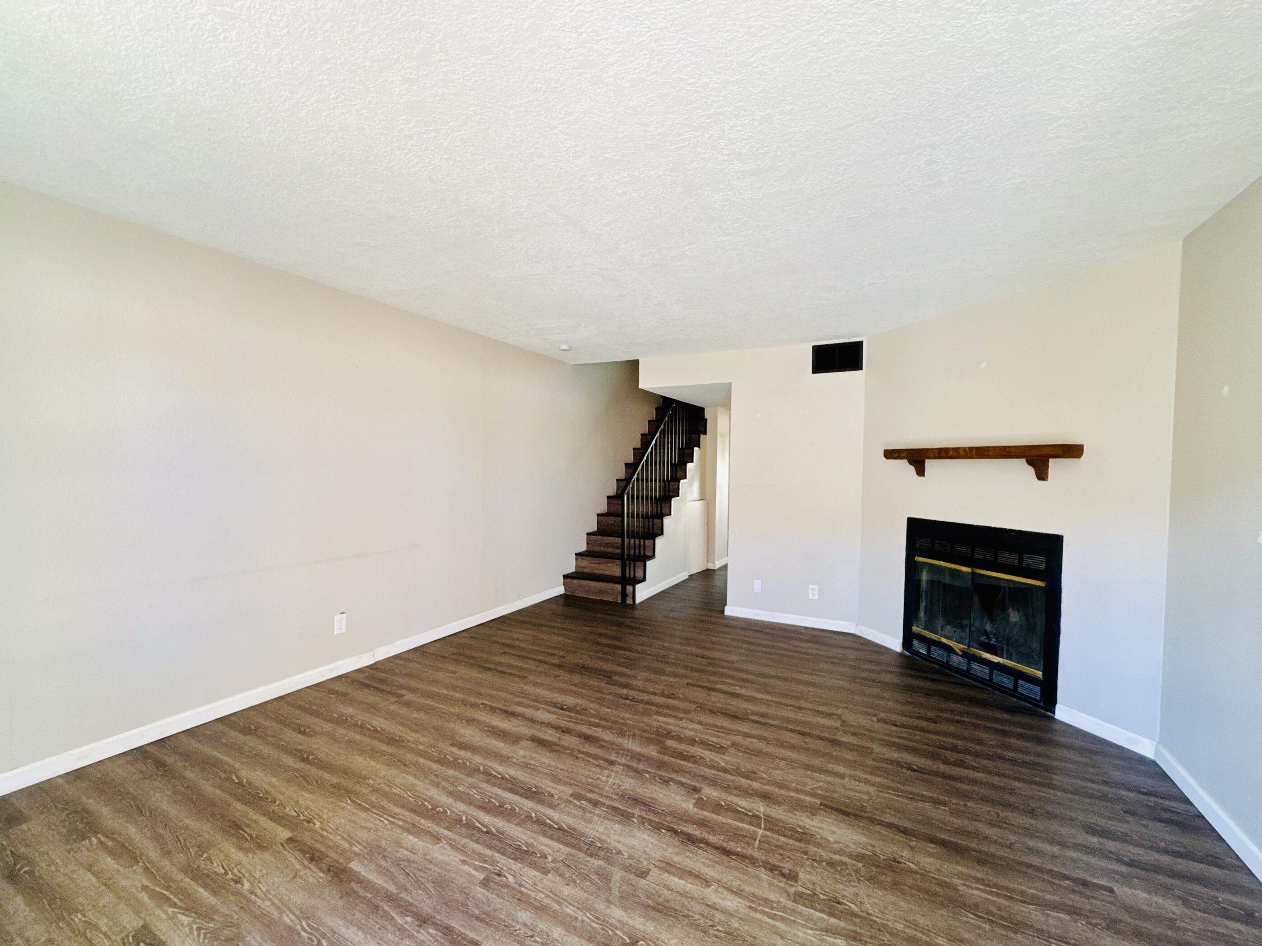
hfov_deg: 98.2
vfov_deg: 81.7
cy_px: 487
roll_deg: -1.5
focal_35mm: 15
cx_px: 615
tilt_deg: -4.5
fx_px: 547
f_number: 2.2
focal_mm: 2.22
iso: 200
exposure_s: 1/99
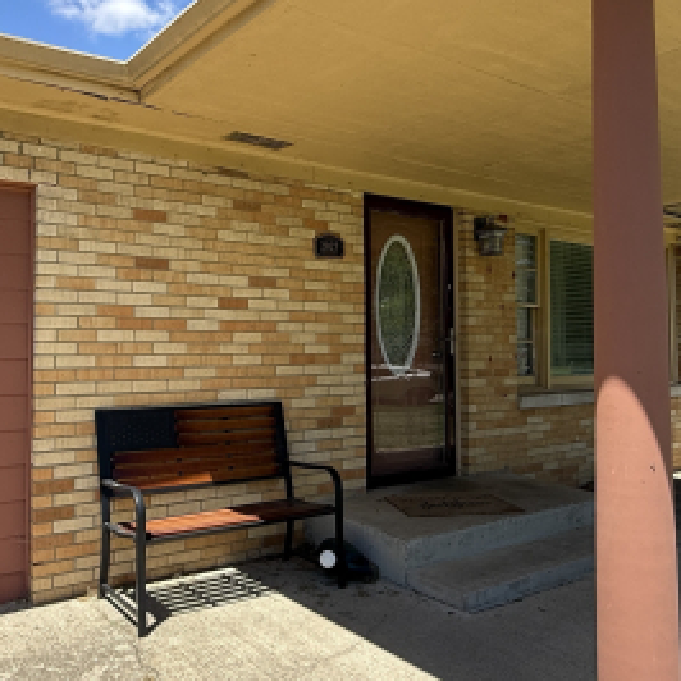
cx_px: 285
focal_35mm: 31
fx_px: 690
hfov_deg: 52.3
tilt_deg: +3.0
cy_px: 320
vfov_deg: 52.5
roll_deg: +0.2
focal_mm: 2.22
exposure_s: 1/658
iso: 50
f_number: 2.2
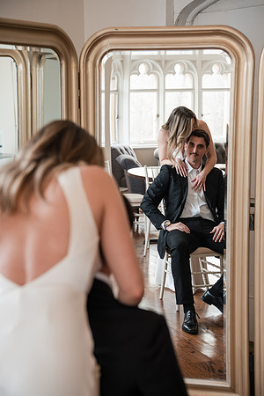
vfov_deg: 26.7
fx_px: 836
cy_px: 198
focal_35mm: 76
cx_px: 132
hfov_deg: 17.9
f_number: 4
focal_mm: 76
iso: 640
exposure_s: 1/250
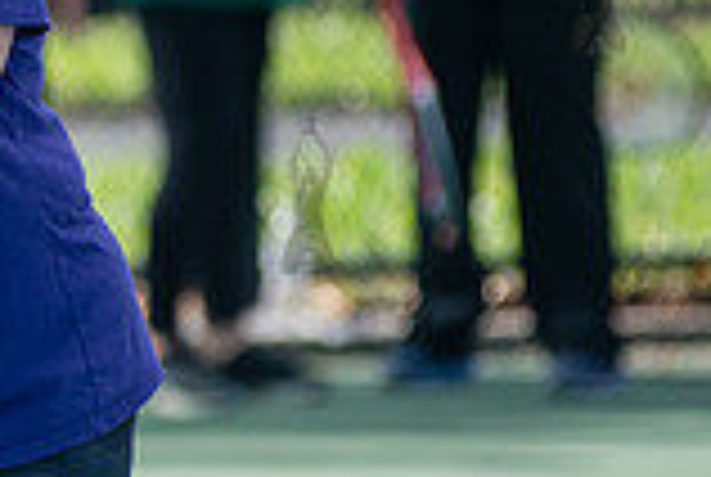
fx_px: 12347
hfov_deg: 3.3
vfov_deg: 2.2
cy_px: -25
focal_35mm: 624
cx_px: -274
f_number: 4
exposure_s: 1/1000
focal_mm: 170
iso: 200
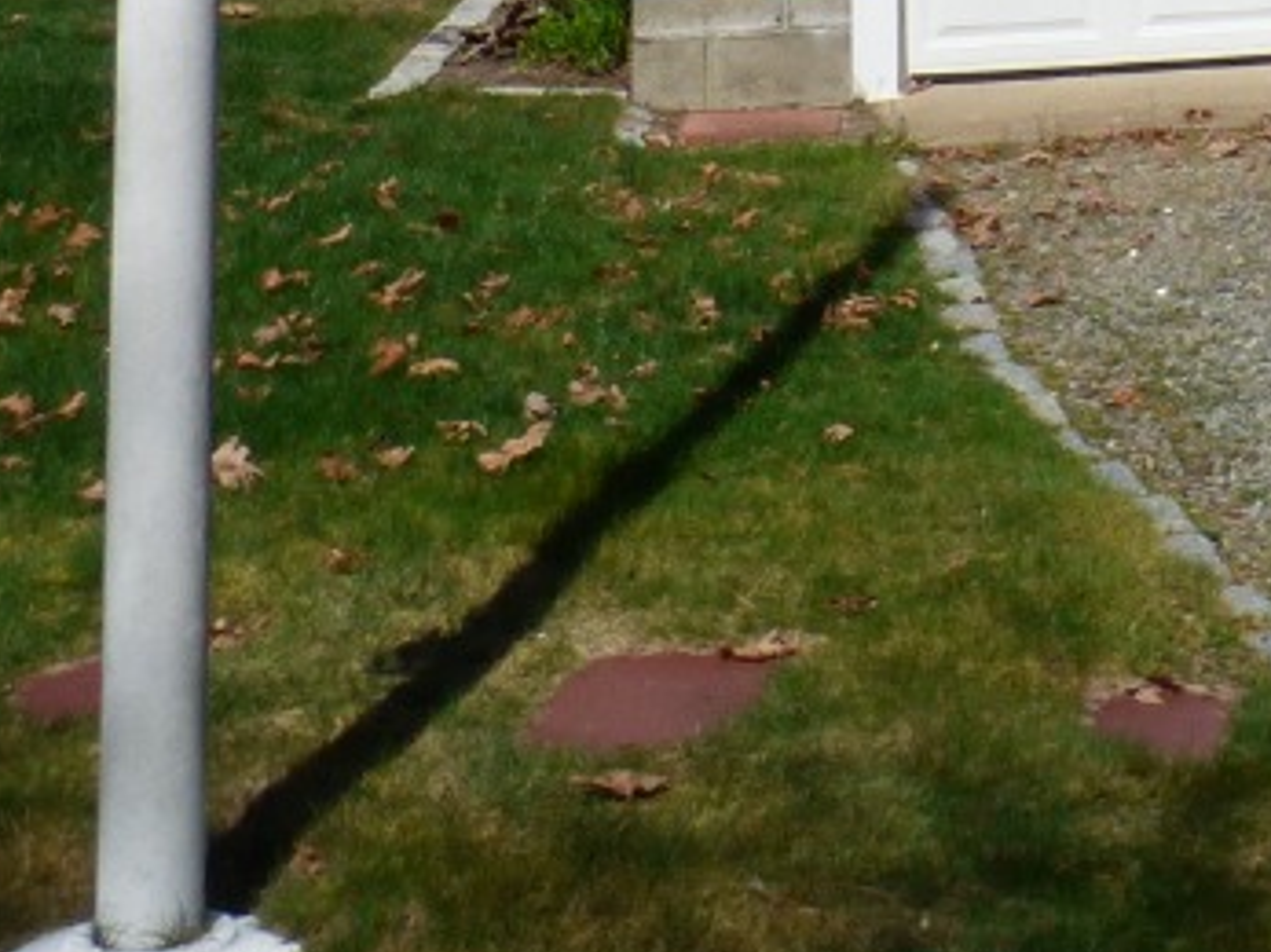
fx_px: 3046
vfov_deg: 15.3
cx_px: 1524
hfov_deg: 21.8
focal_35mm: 83
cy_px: -765
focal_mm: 3.58
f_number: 3.5
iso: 100
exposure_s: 1/2000
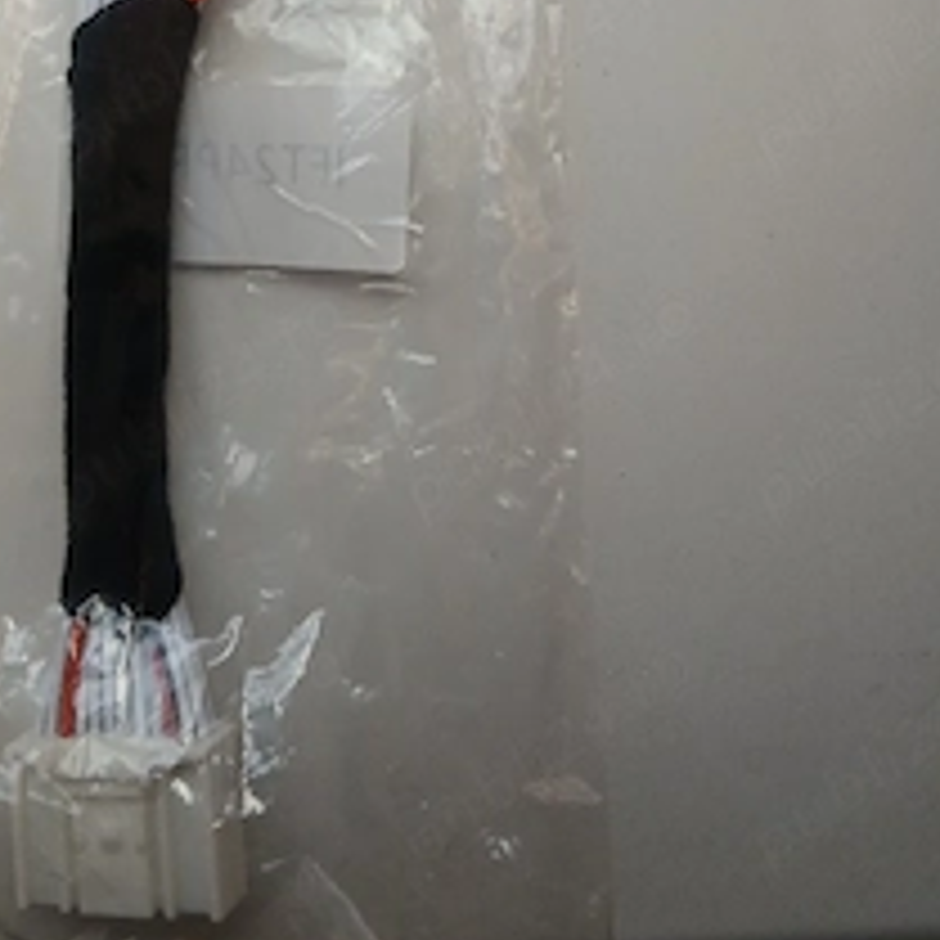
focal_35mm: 44
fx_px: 1352
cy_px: 108
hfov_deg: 37.8
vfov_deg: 36.2
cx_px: 288
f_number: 1.8
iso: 125
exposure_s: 1/50.3
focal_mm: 3.98
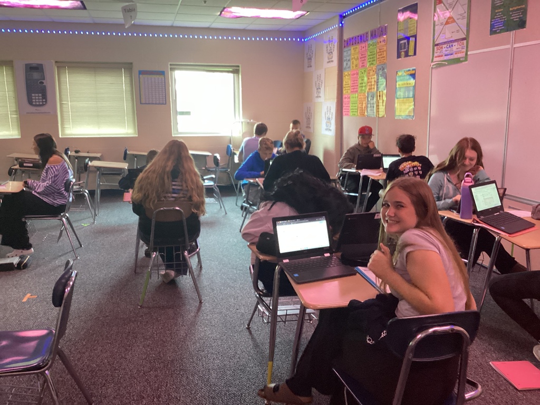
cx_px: 270
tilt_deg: -12.3
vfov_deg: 45.4
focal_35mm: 31
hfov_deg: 58.4
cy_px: 202
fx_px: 484
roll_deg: +0.1
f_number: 2.4
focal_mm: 3.3
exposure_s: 1/40
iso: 320
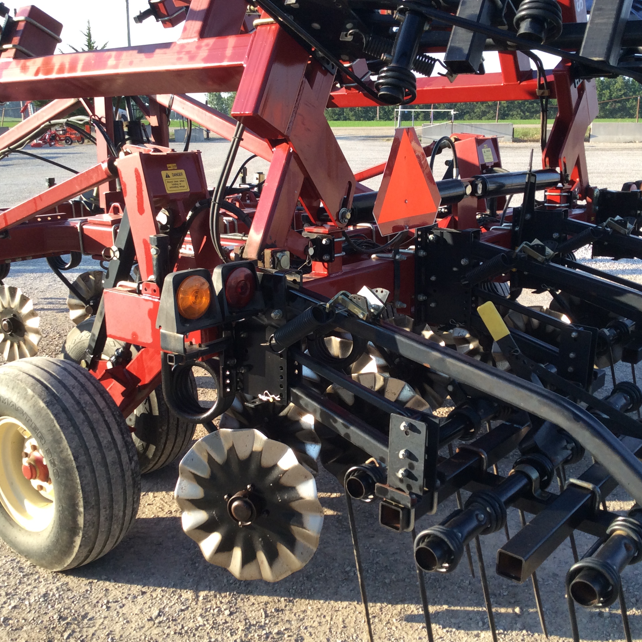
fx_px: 797
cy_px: 322
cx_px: 333
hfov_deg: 43.8
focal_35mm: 38
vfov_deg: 43.9
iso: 32
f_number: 2.4
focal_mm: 3.3
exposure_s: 1/309
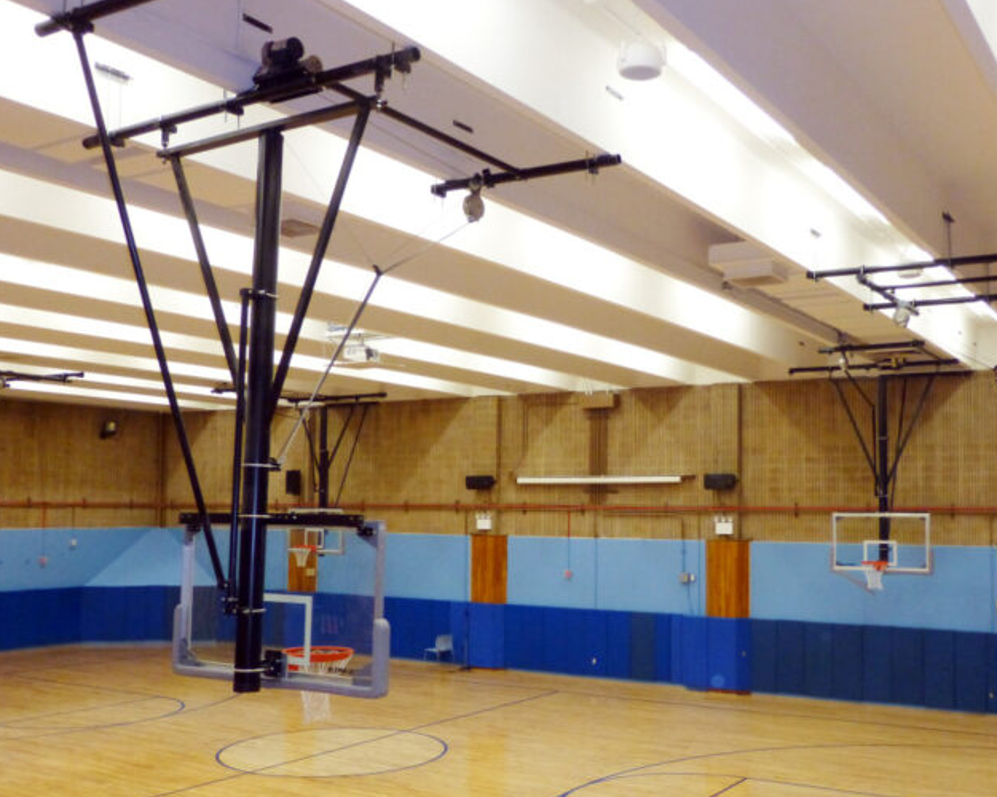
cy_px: 443
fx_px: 1062
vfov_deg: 41.1
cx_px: 593
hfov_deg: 50.0
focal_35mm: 36
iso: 400
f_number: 3.6
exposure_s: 1/60
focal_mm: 5.4
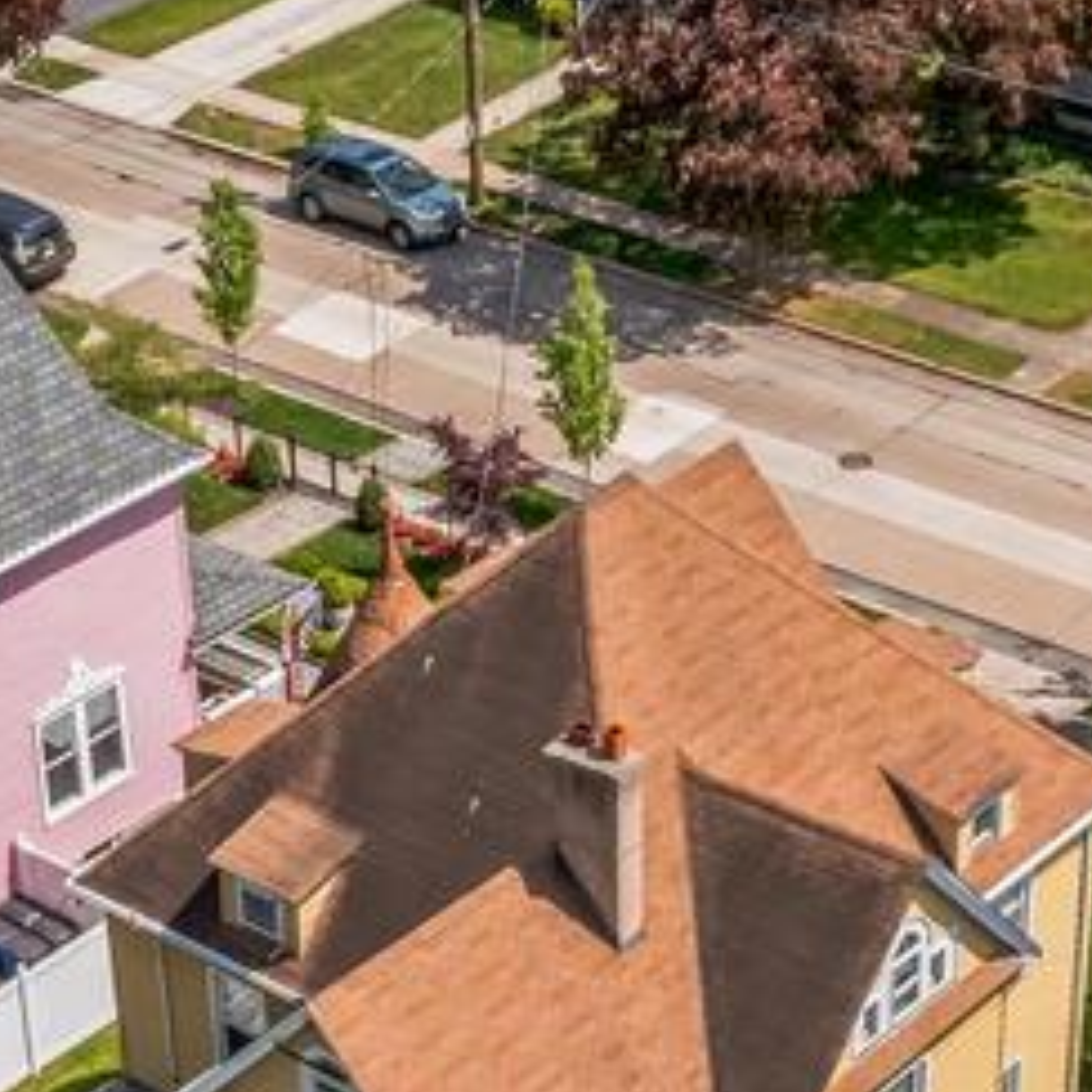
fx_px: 3569
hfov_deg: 17.4
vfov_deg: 17.1
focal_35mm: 100
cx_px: 591
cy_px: 1009
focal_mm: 10.3
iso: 100
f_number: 8
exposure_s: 1/200
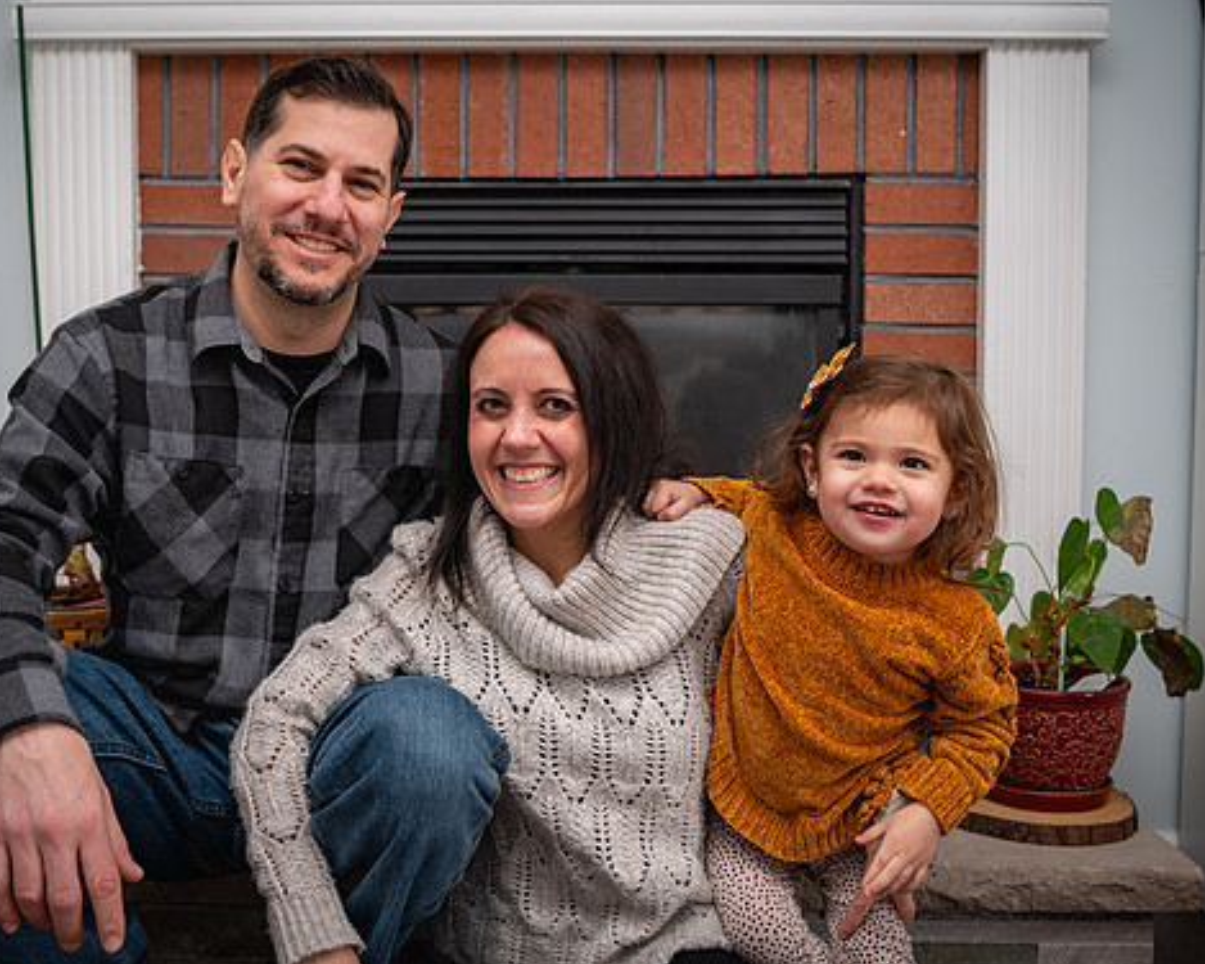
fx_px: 1426
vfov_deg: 37.3
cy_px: 459
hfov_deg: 45.7
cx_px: 540
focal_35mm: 40
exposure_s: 1/125
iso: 200
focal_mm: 32
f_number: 2.8
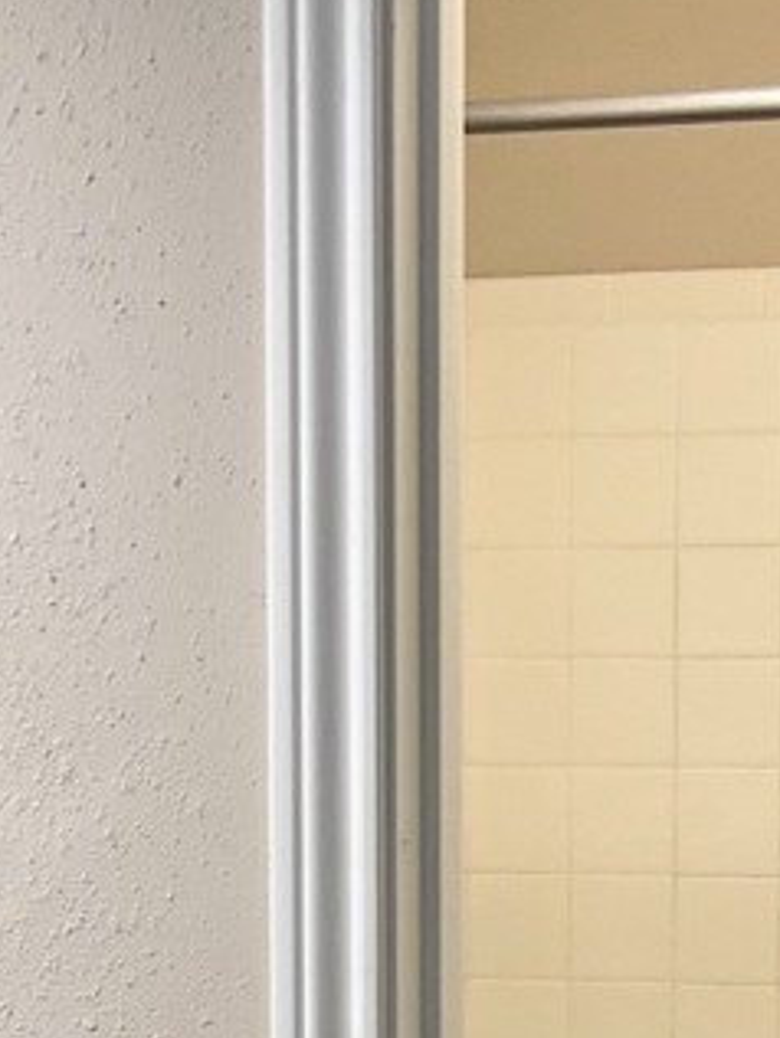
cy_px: 1077
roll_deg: -0.1
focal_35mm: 118
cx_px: 537
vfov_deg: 16.3
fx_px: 3543
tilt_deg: -4.7
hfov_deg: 12.5
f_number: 1.5
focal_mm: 5.7
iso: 80
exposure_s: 1/60
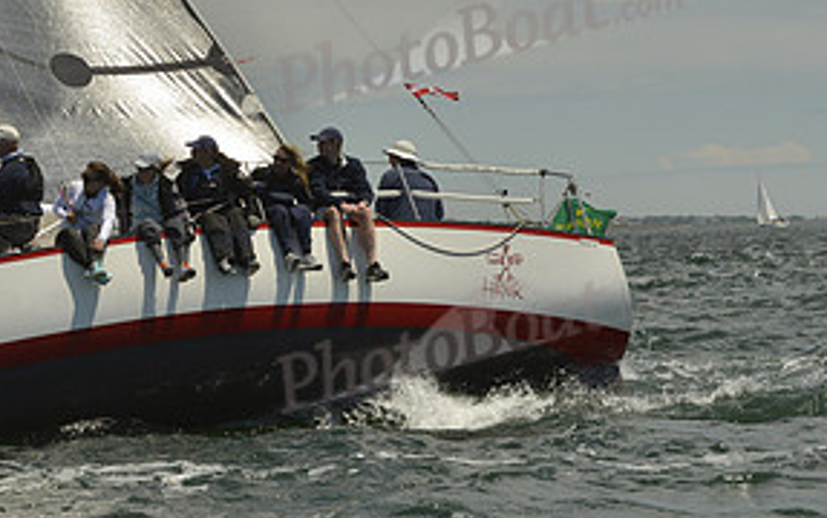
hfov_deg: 14.4
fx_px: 3249
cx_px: 130
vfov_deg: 9.1
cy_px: 229
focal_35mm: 144
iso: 280
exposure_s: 1/1600
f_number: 10
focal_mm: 70
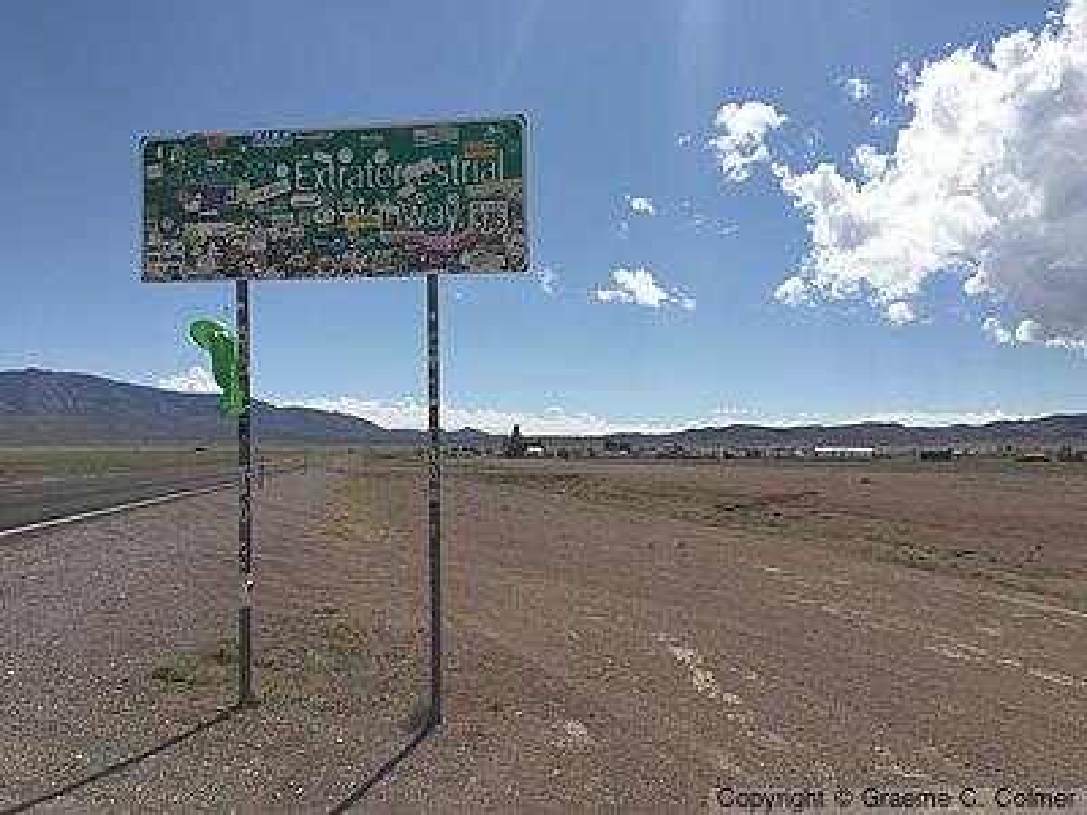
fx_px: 911
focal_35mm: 29
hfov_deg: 61.7
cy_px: 408
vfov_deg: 48.2
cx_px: 544
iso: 32
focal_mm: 4.15
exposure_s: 1/5650
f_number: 2.2
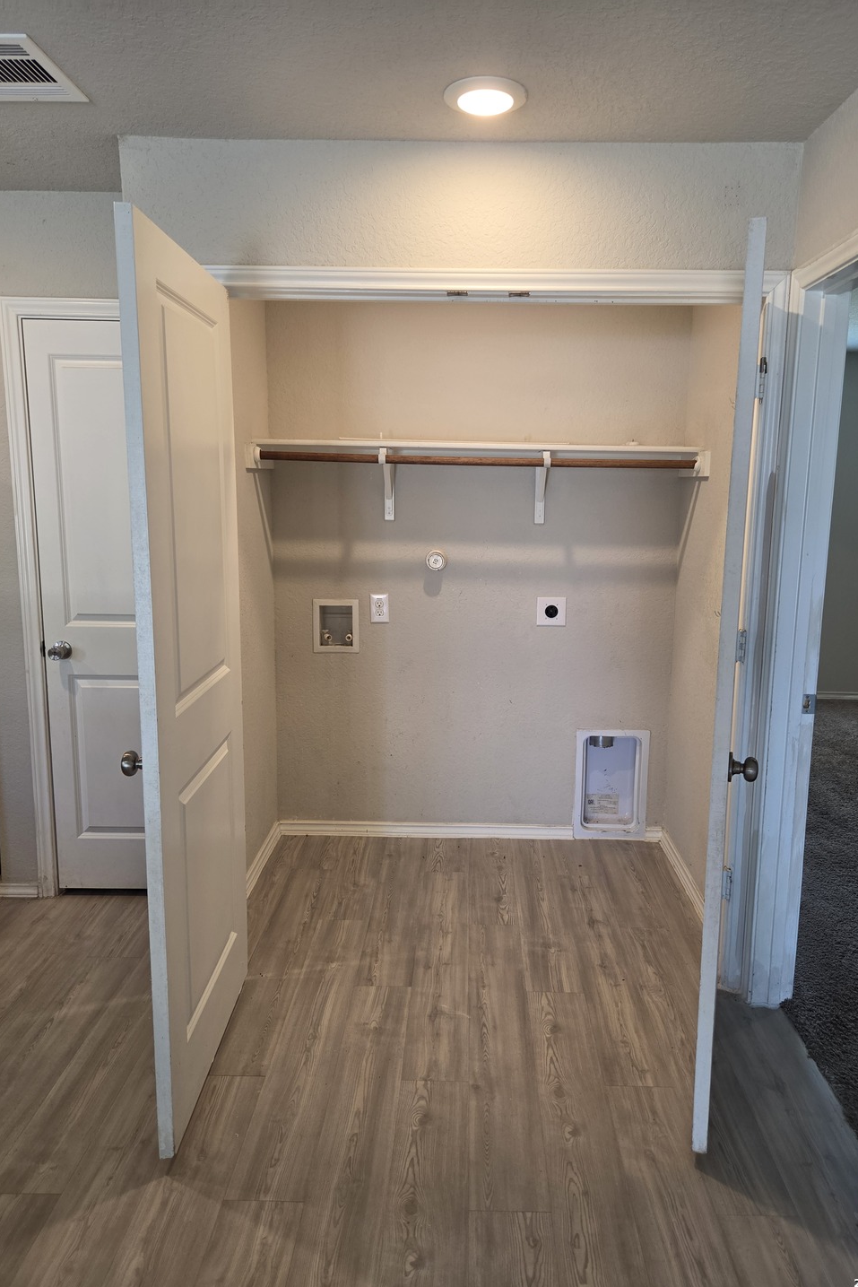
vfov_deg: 73.7
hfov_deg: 53.1
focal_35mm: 24
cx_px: 464
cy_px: 645
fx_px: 858
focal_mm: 5.4
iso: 125
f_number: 1.8
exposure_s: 1/120
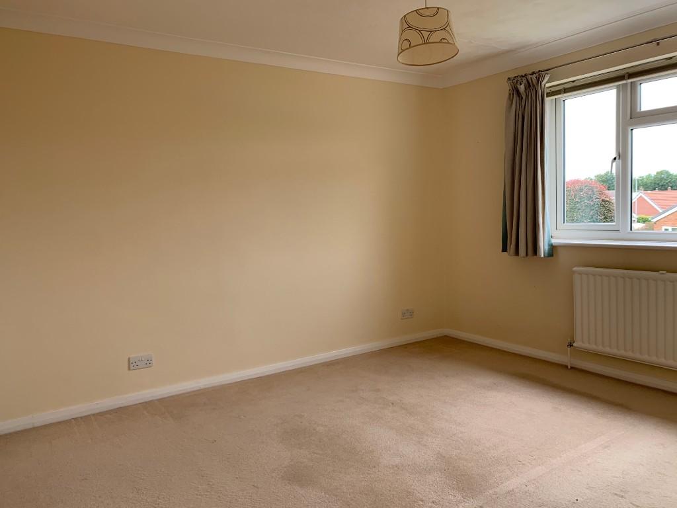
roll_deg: +0.8
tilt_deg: -4.9
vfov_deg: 53.1
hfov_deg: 67.3
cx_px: 338
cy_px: 254
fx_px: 508
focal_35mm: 26
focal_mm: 4.25
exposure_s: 1/121
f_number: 1.8
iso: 50
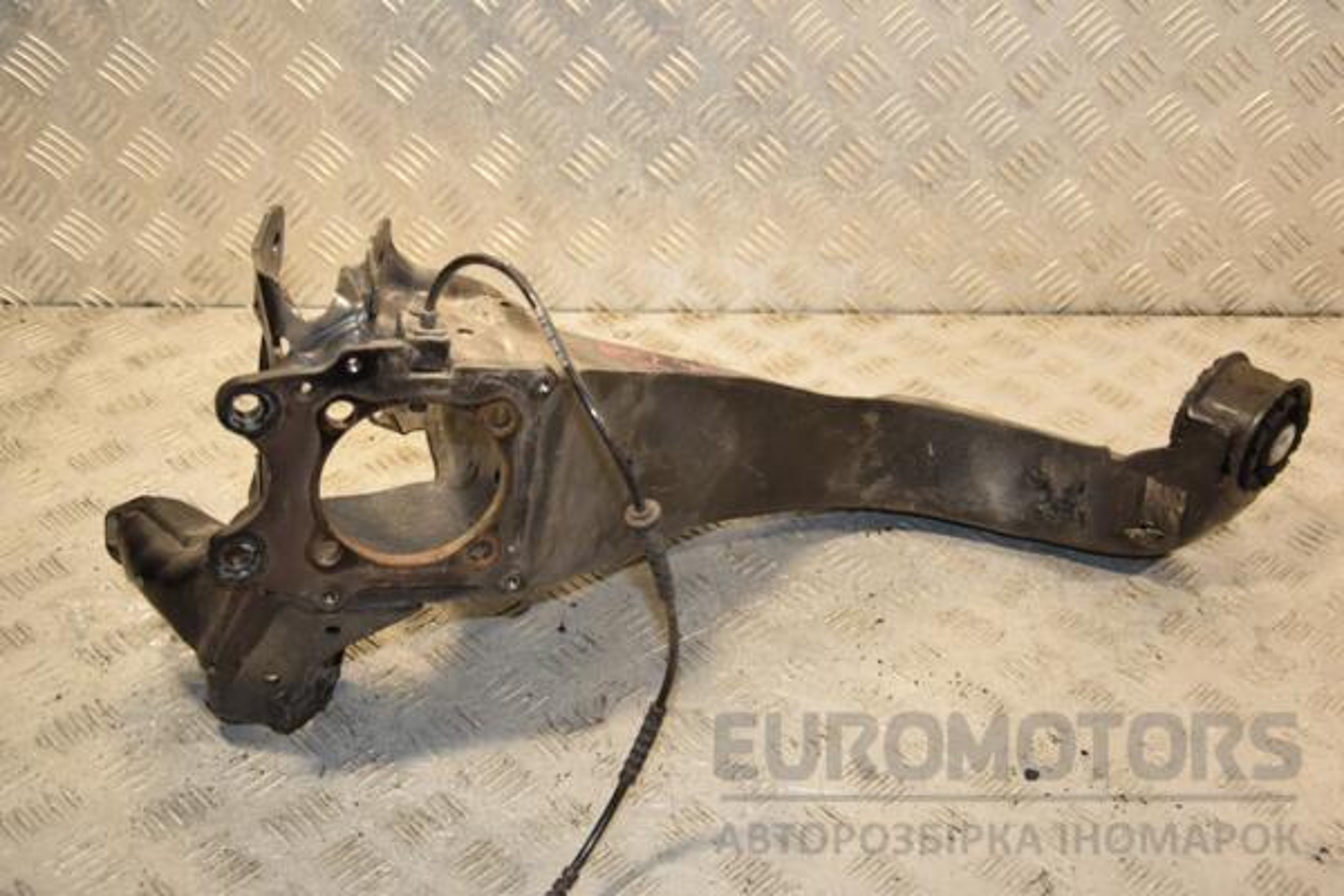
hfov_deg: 41.1
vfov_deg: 28.1
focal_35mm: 48
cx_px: 672
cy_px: 448
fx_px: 1792
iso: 800
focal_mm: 32
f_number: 5.6
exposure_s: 1/200
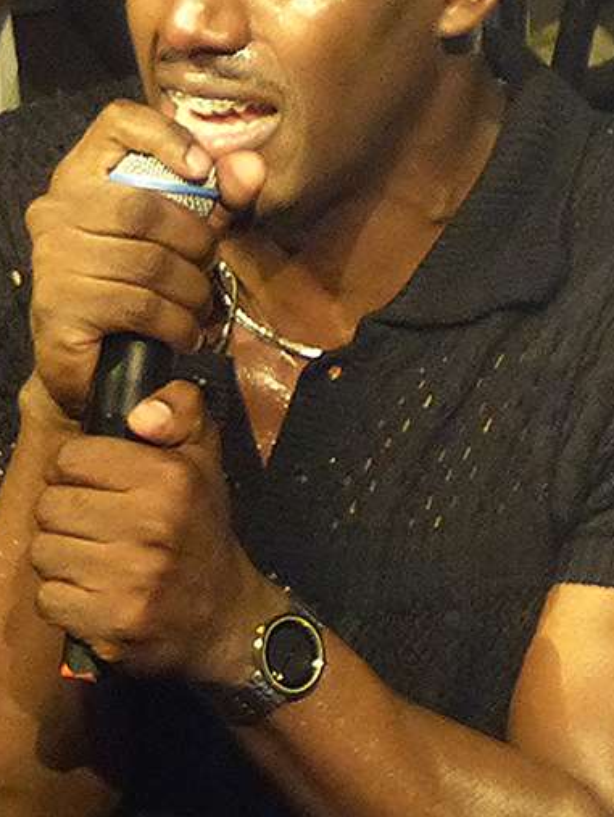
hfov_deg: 5.5
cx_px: 301
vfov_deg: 7.3
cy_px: 284
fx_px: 6425
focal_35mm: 272
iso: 400
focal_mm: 24.8
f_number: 2.8
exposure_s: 1/13
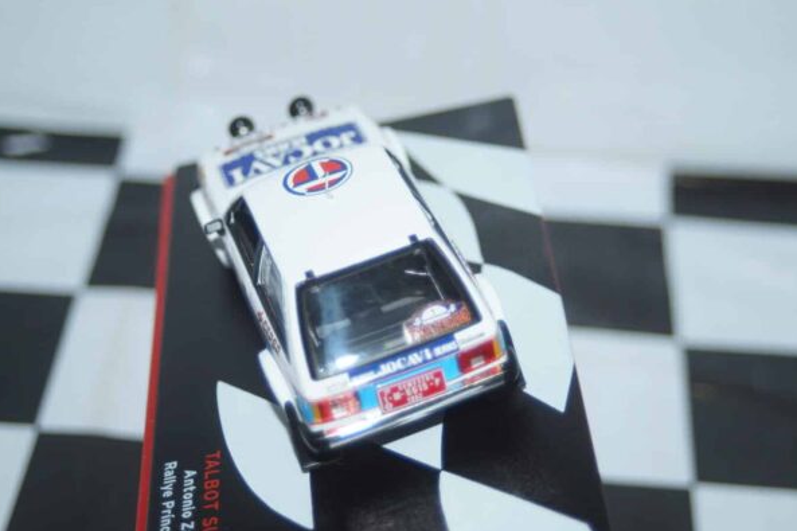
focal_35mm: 84
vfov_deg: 16.3
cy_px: 266
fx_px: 1848
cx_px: 399
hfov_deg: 24.3
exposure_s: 1/125
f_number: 5
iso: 200
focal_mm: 55
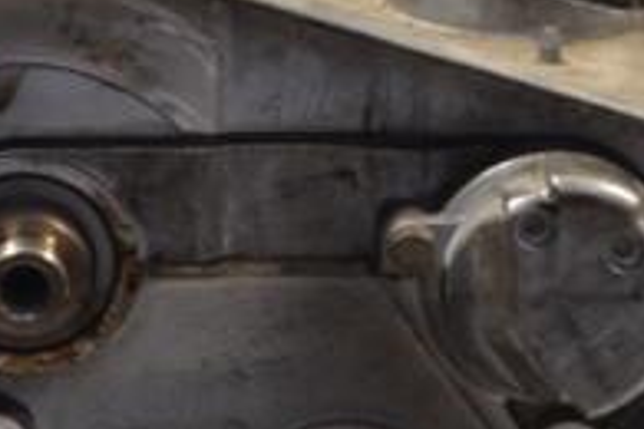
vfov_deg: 6.2
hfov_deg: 9.3
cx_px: 215
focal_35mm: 221
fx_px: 3953
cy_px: 224
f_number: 5.6
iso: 400
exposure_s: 1/30
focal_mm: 48
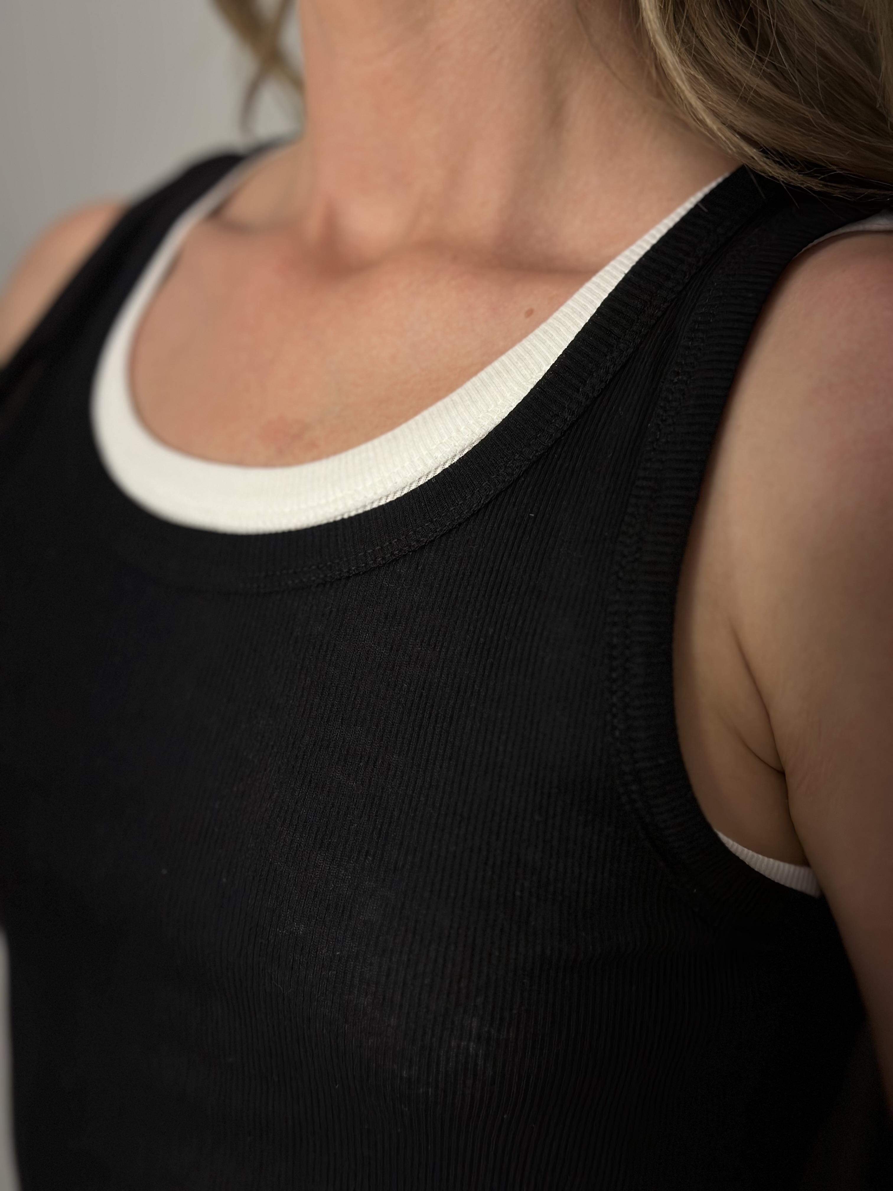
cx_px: 446
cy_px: 596
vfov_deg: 39.7
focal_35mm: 48
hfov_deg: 30.3
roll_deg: -2.8
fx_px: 1651
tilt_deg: -17.1
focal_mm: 6.86
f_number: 1.78
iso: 80
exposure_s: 1/250
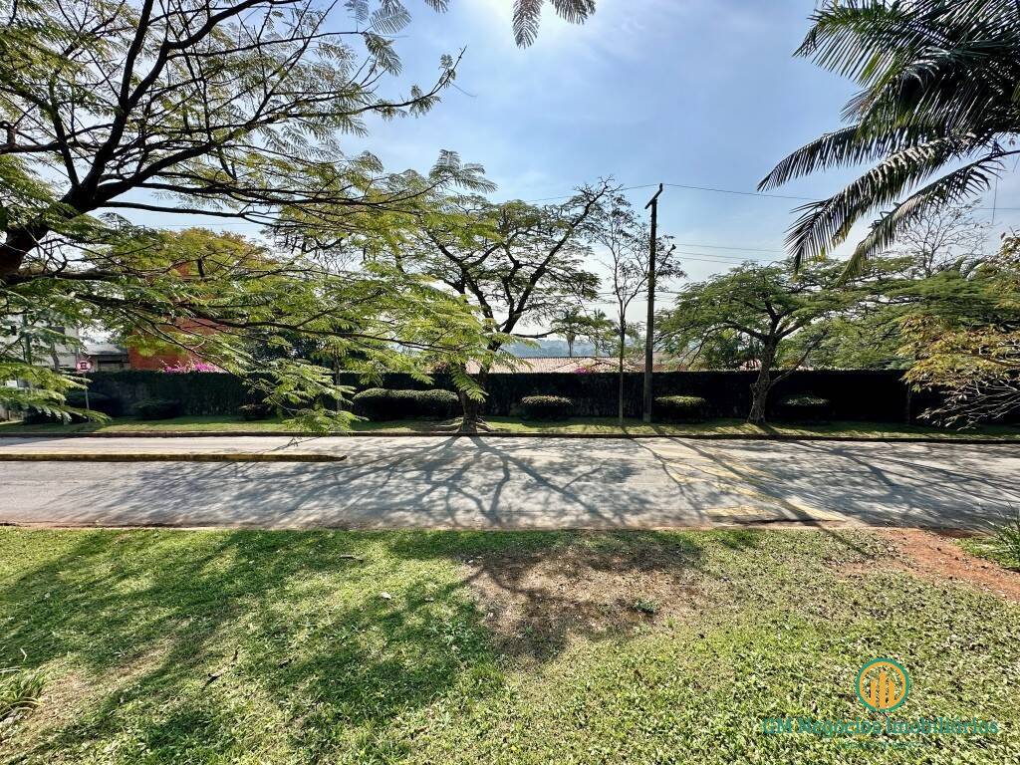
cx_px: 510
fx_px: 413
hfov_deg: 102.1
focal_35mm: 14
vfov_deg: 85.7
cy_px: 382
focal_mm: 2.22
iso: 50
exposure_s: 1/1383
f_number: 2.2
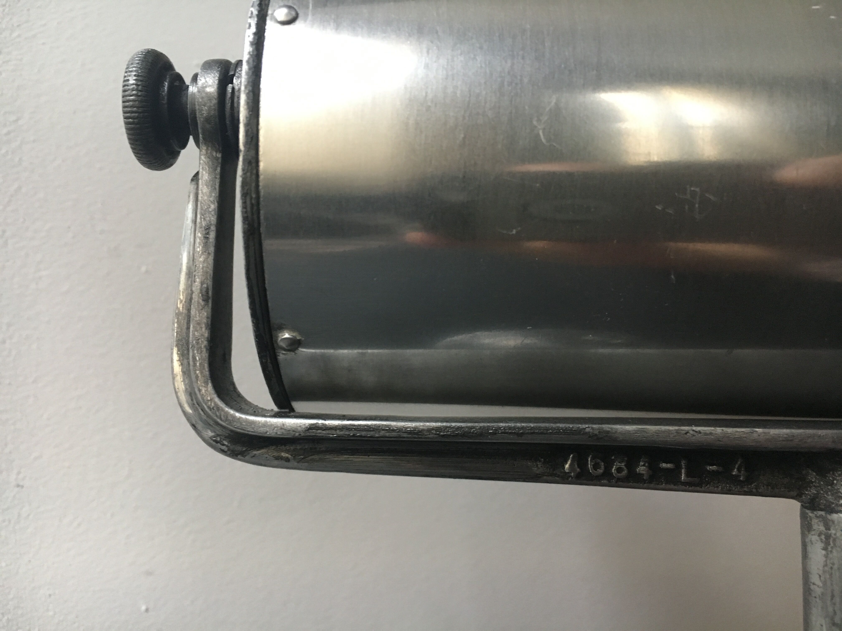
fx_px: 705
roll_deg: +1.3
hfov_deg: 61.7
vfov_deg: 48.2
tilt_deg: +5.1
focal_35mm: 29
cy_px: 316
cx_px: 421
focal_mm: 4.15
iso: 200
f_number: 2.2
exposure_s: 1/33
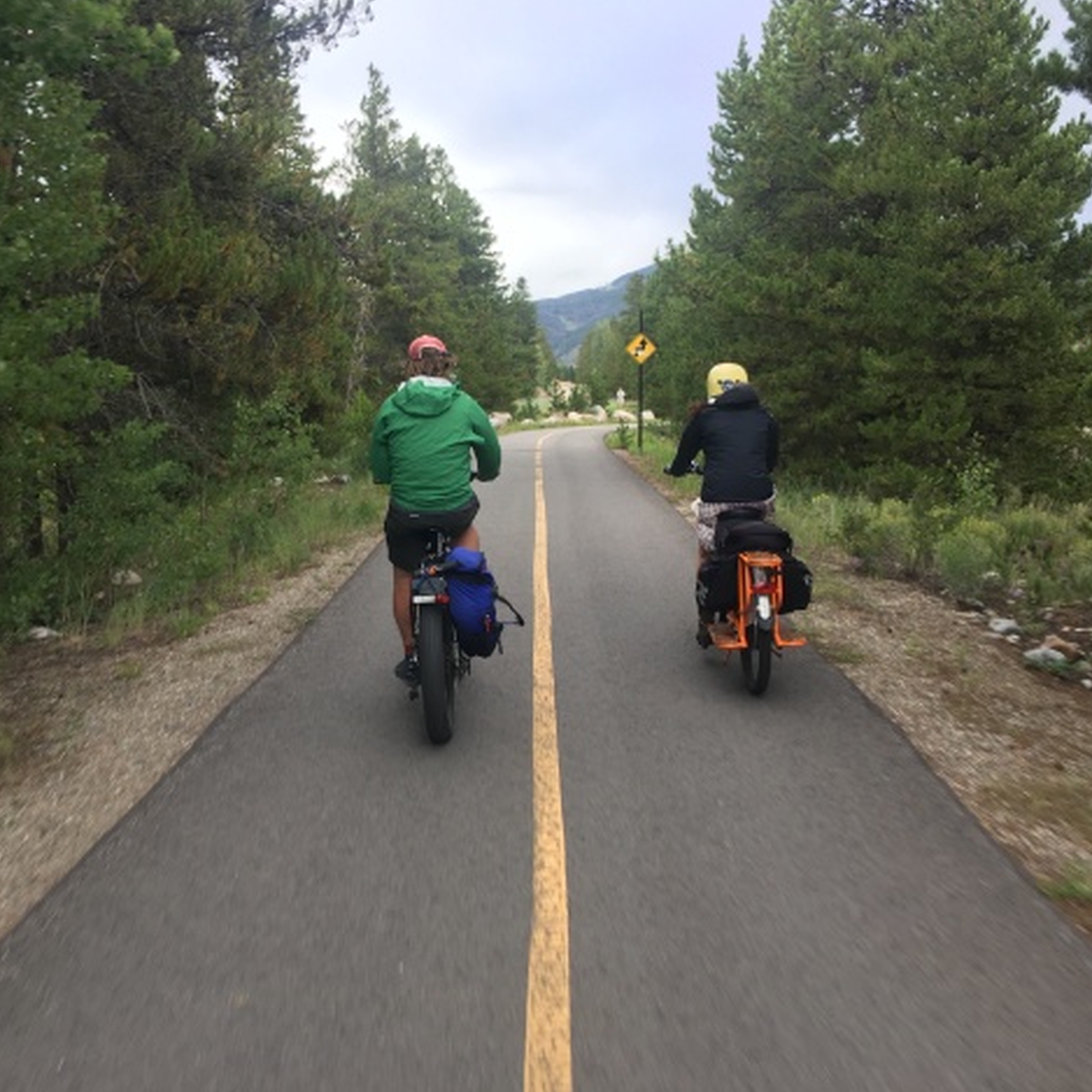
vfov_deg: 47.2
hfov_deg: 47.2
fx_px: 1249
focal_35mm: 35
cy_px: 543
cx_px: 515
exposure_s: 1/150
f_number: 2.2
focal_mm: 4.15
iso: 25
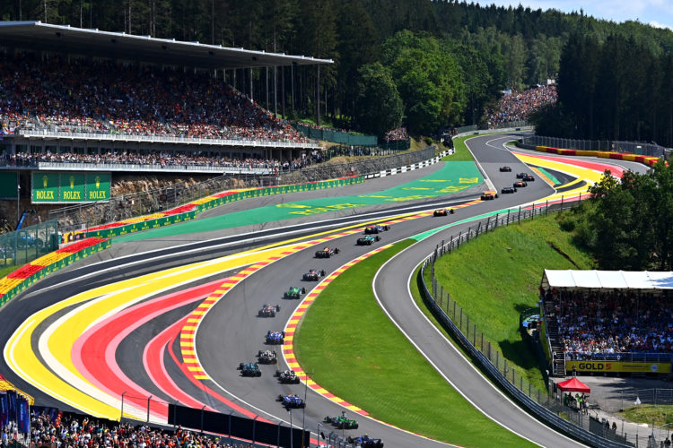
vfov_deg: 8.9
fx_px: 2897
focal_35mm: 155
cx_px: 336
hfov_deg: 13.2
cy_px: 224
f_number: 9
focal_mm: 155
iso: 400
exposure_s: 1/1600
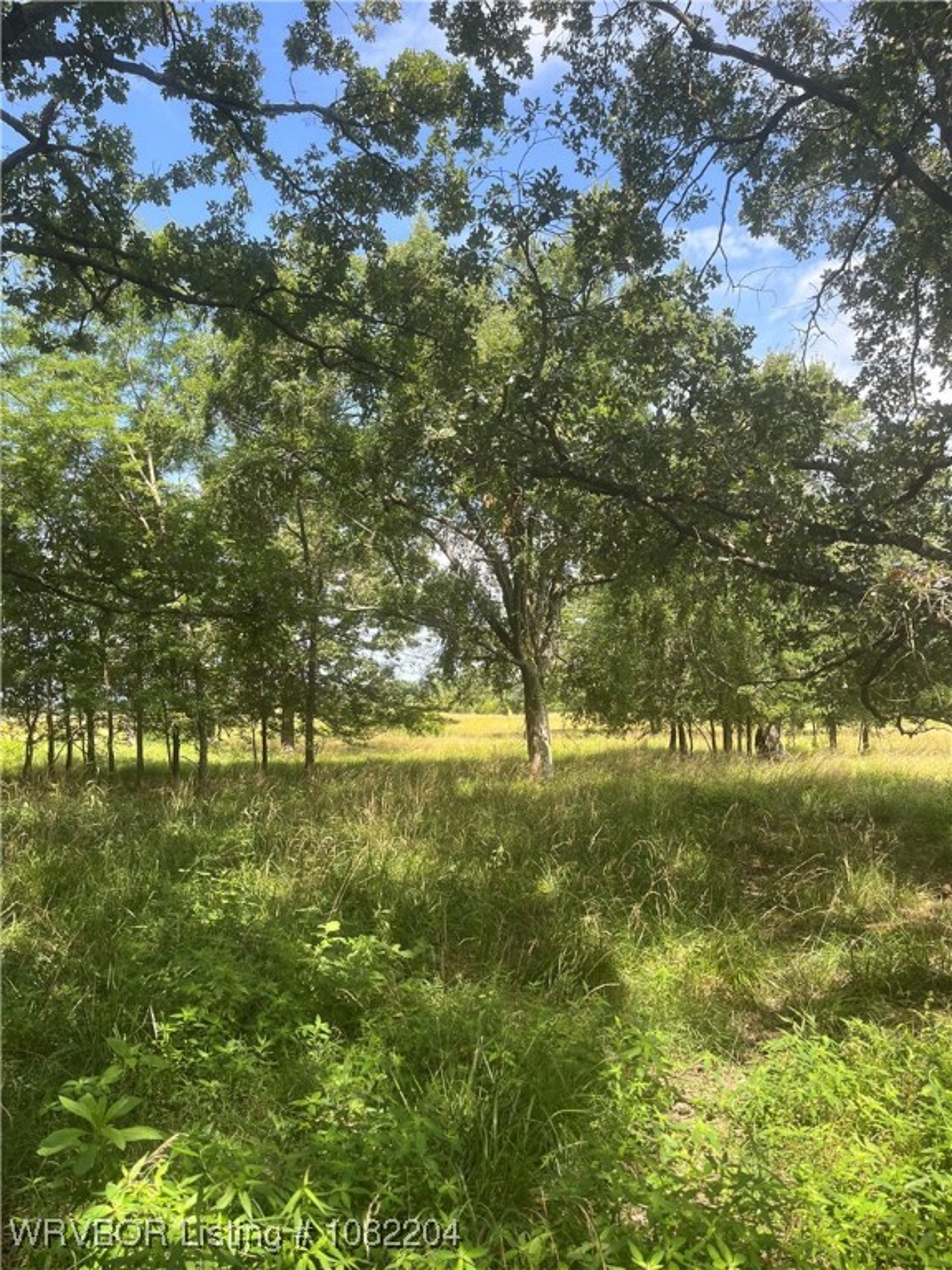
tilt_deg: +7.4
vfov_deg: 67.3
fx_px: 953
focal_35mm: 26
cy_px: 635
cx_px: 476
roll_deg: +2.9
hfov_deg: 53.1
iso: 50
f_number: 1.6
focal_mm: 5.1
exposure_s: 1/718
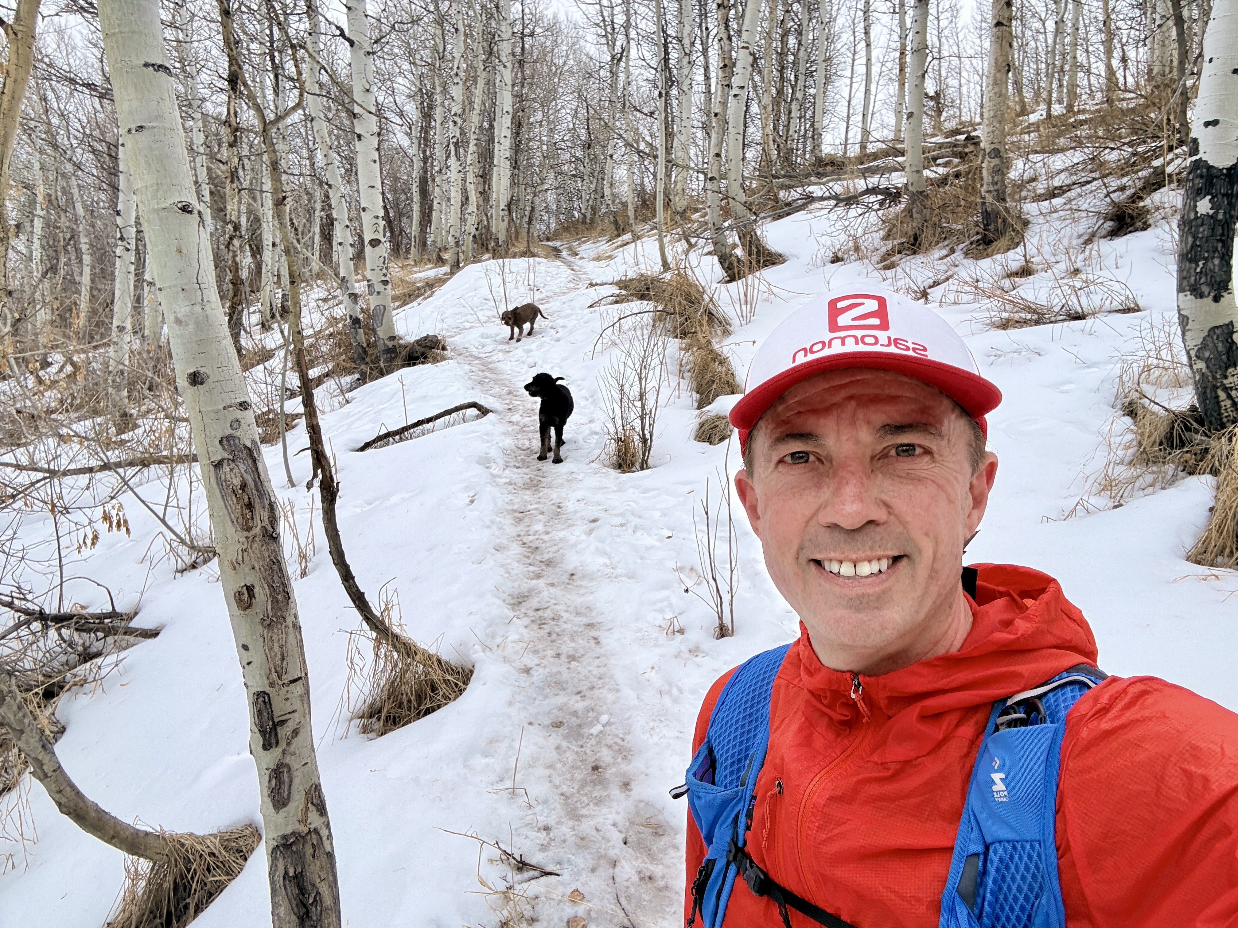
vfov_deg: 58.9
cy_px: 464
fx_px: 823
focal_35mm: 23
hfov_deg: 73.9
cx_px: 619
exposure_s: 1/286
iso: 25
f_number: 1.9
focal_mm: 2.69
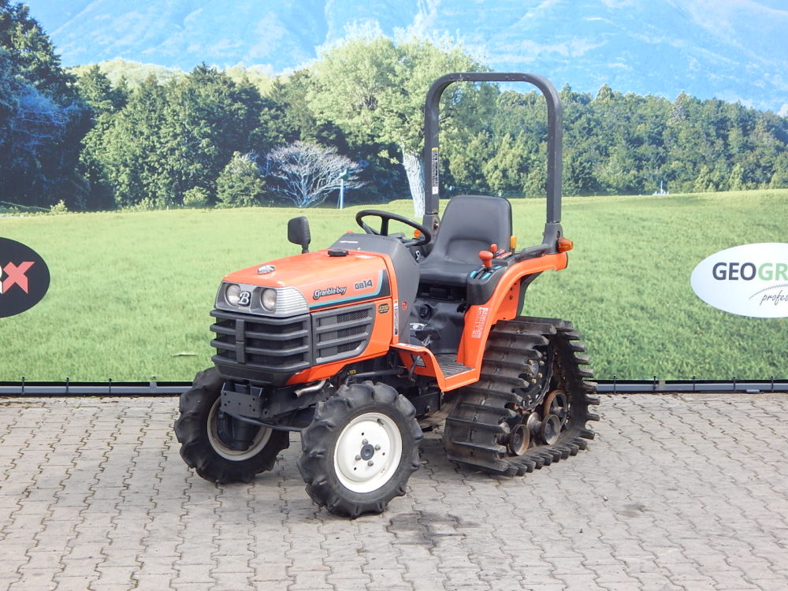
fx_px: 1389
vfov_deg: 24.0
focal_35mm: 61
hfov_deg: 31.7
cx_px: 394
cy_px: 296
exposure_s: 1/200
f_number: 4
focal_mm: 10.9
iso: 125
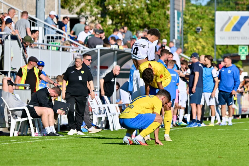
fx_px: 1660
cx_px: 124
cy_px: 83
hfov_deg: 8.6
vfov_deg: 5.7
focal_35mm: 240
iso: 160
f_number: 5.3
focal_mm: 240
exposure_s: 1/1600
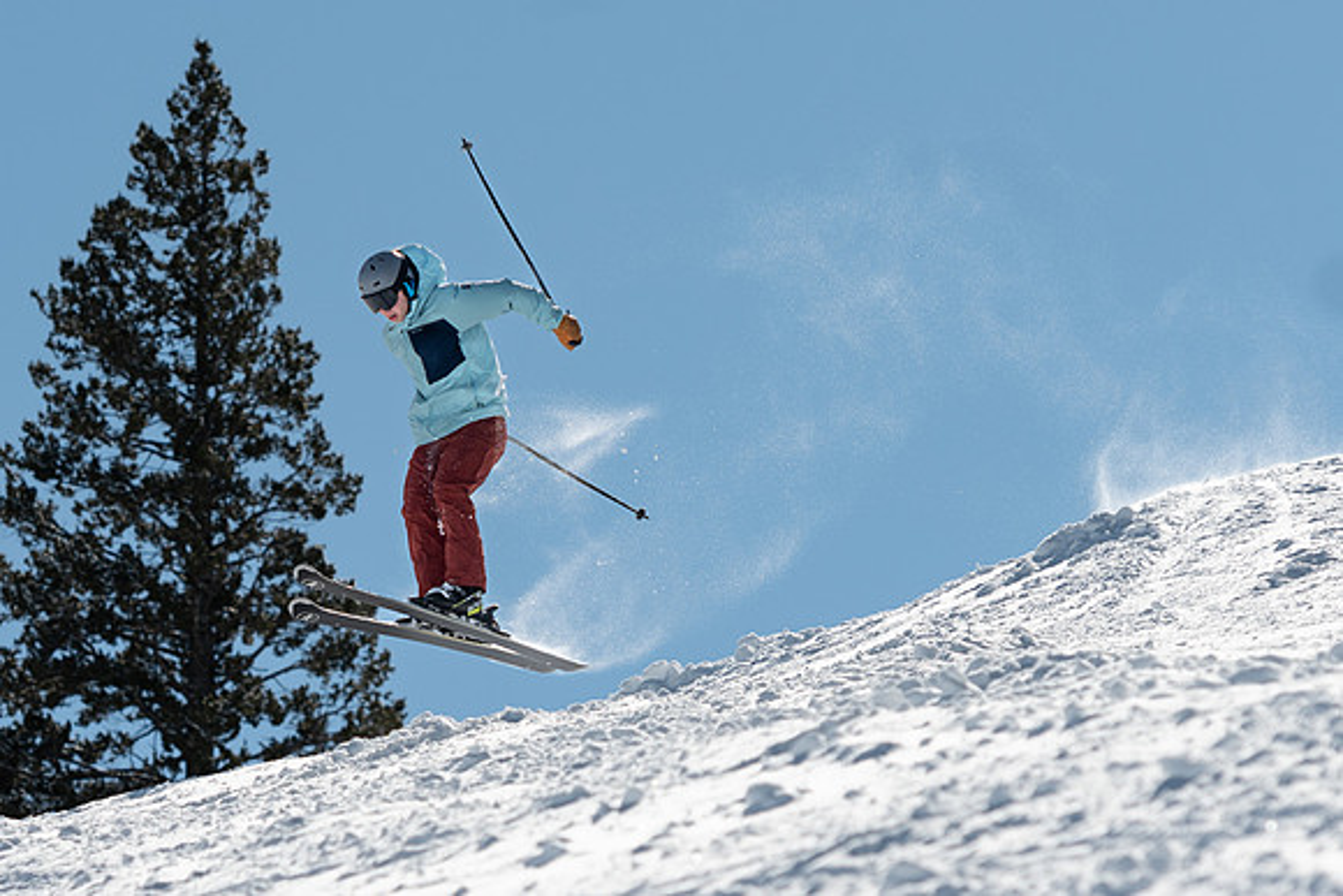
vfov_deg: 5.5
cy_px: 602
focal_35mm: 252
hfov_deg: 8.2
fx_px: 9407
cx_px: 433
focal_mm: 116
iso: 31
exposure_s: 1/1000
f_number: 3.5
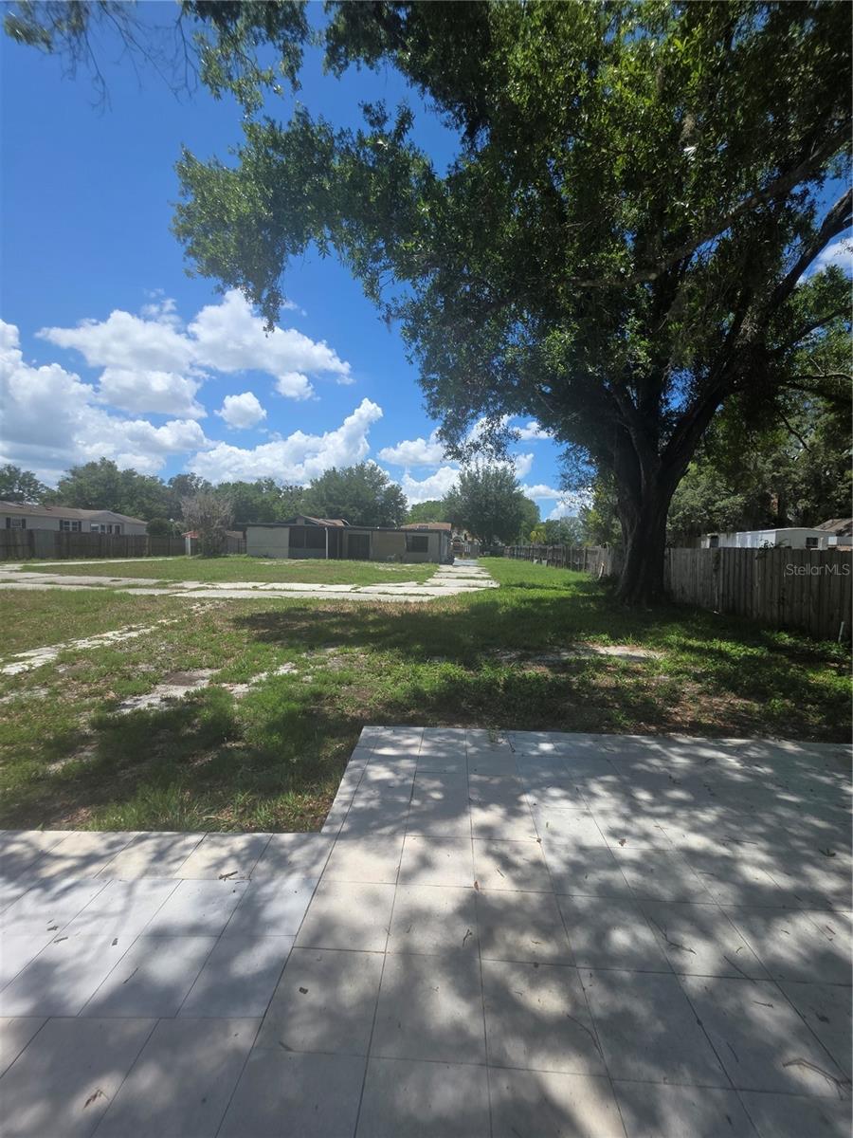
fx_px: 427
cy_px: 569
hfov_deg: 89.9
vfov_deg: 106.2
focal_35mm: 13
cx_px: 426
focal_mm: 2.2
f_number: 1.9
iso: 40
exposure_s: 1/2049
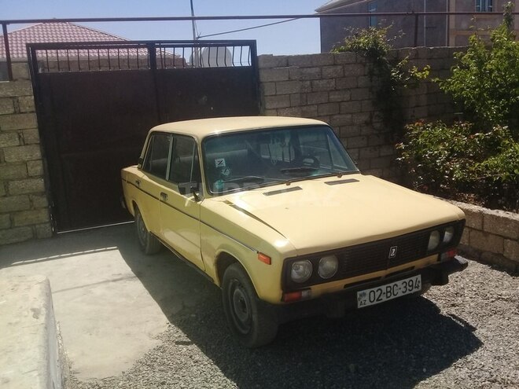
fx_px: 465
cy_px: 194
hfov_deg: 58.4
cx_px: 260
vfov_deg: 45.4
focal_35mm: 31
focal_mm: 3.3
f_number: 2.2
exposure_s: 1/1969
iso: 50
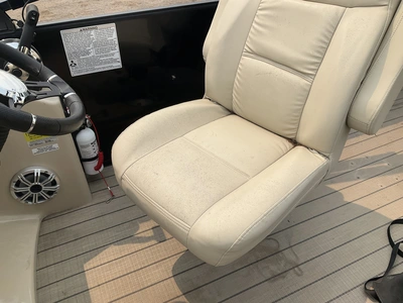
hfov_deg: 61.7
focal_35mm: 29
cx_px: 202
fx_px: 338
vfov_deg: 48.2
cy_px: 152
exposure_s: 1/2227
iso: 25
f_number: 1.8
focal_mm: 3
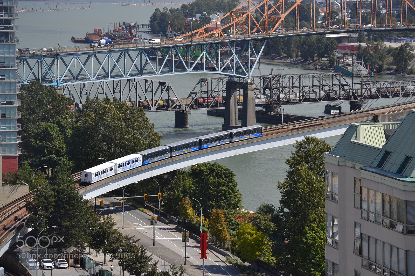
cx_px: 208
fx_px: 1815
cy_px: 138
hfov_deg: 13.0
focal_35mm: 158
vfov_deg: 8.7
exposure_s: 1/500
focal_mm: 105
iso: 100
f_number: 5.6
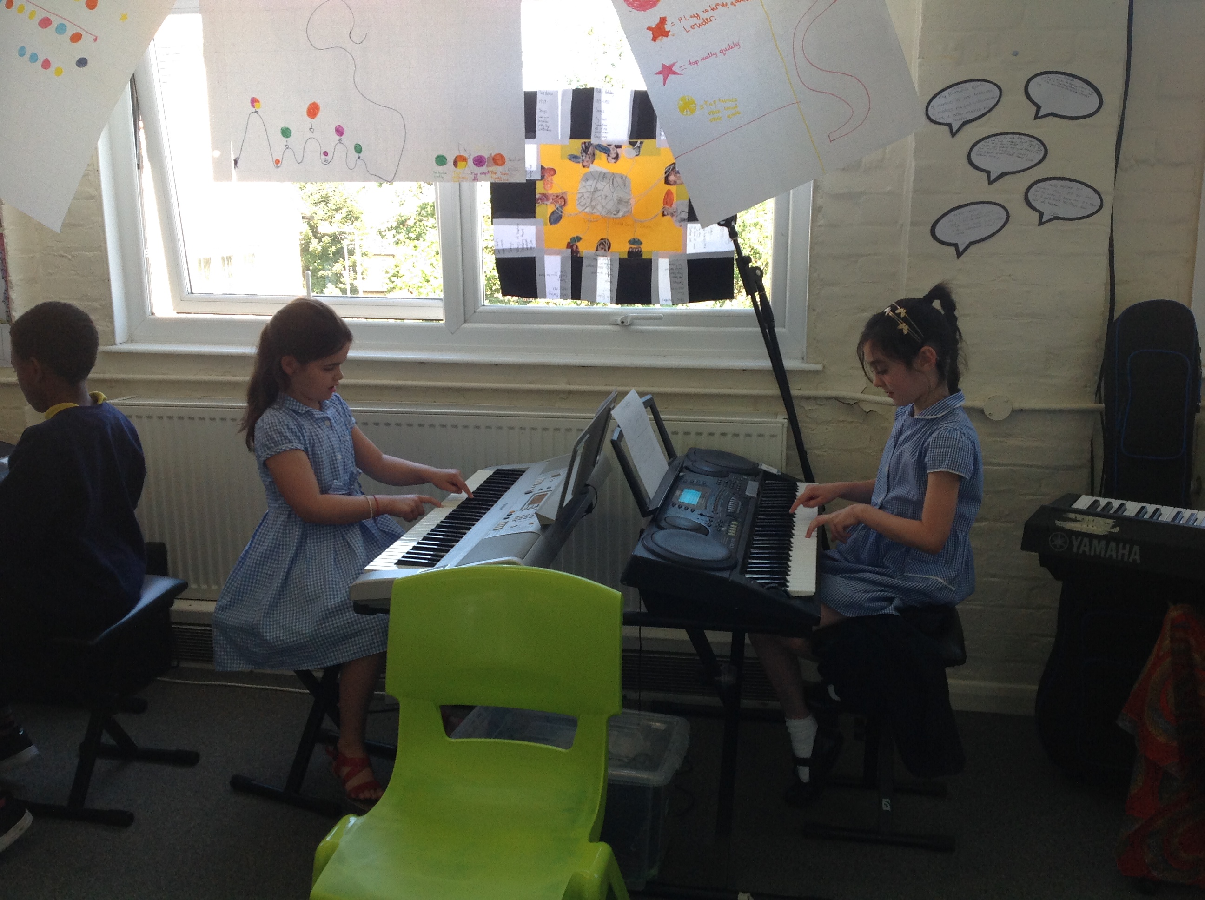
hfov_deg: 52.7
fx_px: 1217
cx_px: 602
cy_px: 450
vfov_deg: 40.6
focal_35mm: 35
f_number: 2.4
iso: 80
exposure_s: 1/120
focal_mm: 4.28
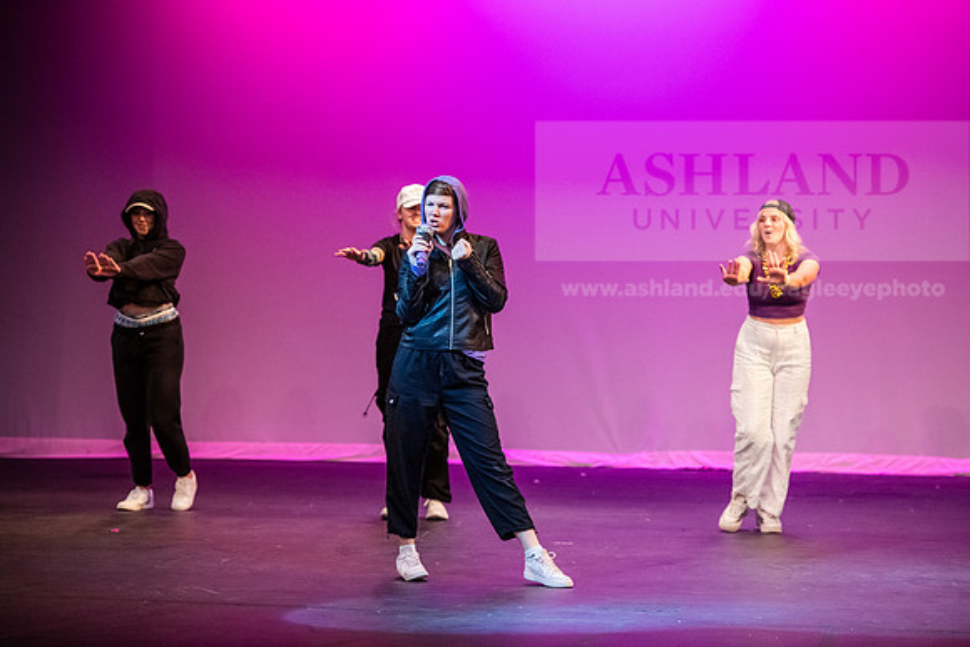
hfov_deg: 16.4
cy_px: 324
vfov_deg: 11.0
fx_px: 3369
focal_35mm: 125
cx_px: 485
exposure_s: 1/250
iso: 4000
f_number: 3.2
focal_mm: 125
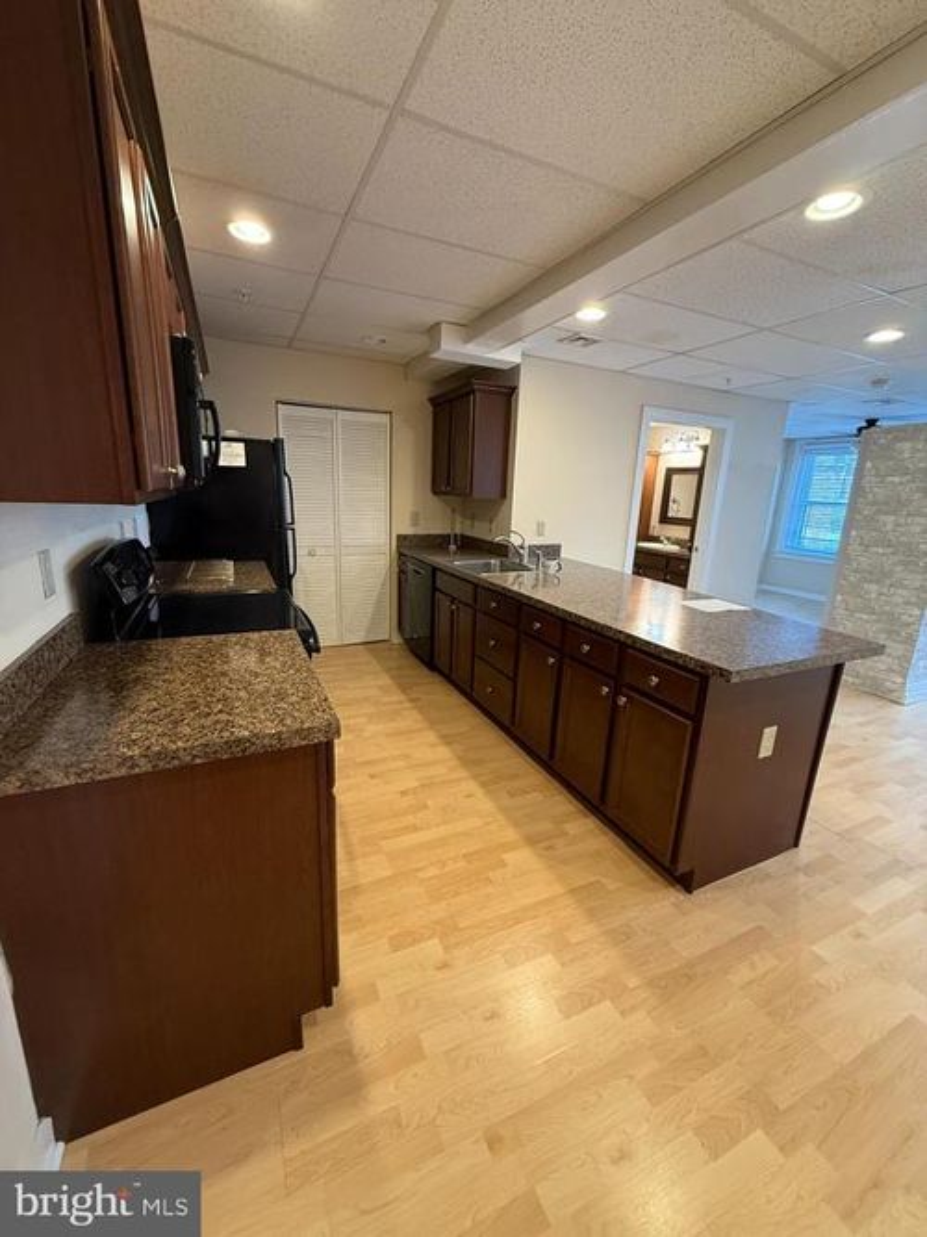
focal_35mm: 14
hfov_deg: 85.7
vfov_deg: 102.1
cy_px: 618
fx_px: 500
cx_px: 464
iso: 320
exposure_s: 1/60
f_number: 2.2
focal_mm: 2.22
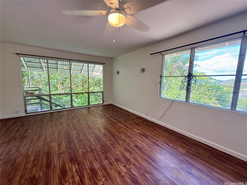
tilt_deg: -6.6
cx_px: 124
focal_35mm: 14
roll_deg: -1.3
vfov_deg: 85.7
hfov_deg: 102.1
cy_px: 92
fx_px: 100
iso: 125
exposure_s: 1/120
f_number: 2.2
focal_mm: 2.22
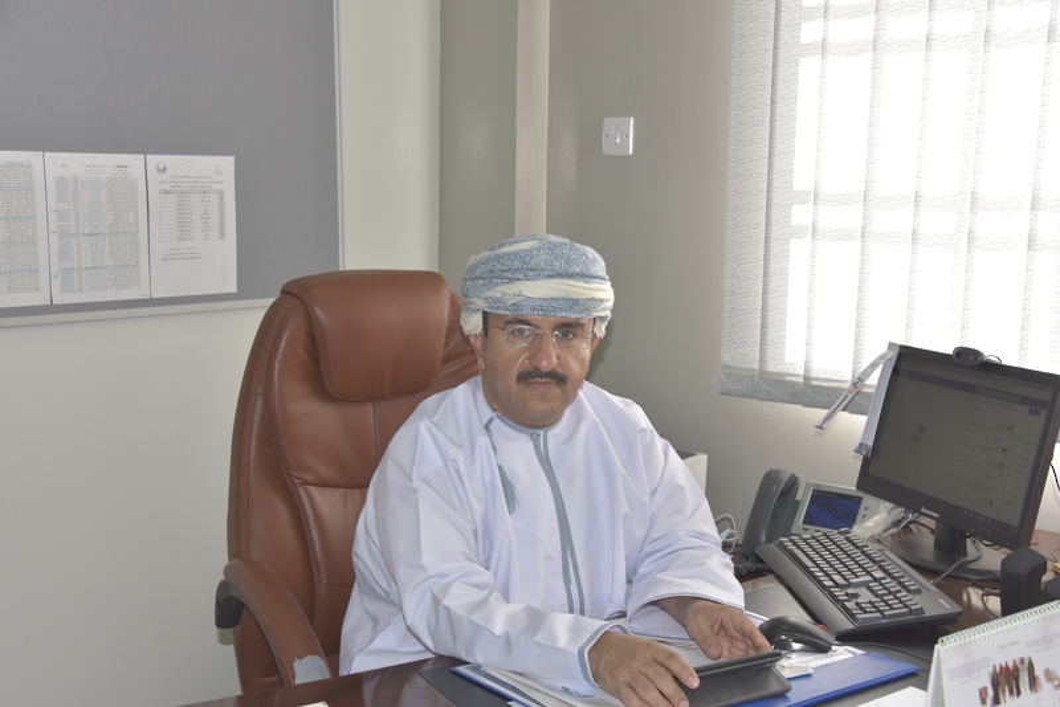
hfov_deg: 41.1
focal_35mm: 48
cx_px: 530
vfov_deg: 28.1
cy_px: 354
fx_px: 1414
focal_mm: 48
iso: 500
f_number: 8
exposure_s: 1/60
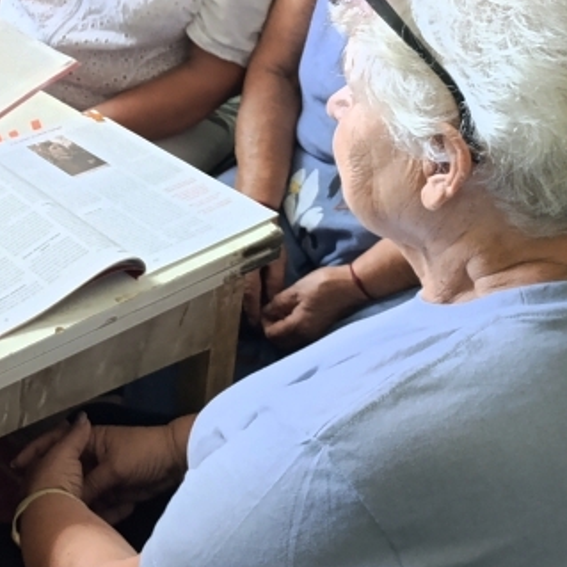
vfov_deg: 24.4
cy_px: -85
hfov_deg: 24.0
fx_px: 1205
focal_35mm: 65
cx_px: -117
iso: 2500
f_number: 1.6
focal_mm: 6.14
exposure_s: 1/25
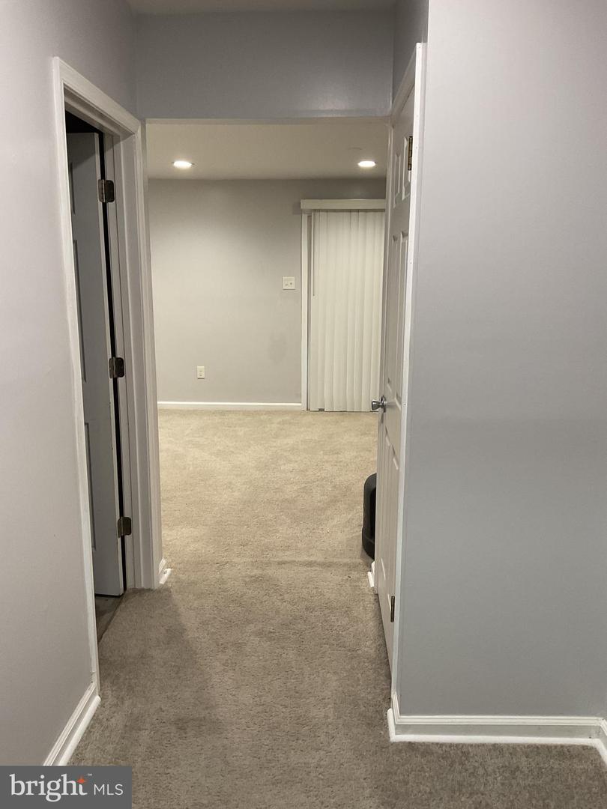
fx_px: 678
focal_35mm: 29
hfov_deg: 48.2
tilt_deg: -11.1
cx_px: 304
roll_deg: +0.5
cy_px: 404
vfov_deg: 61.7
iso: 80
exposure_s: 1/60
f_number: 1.8
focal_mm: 3
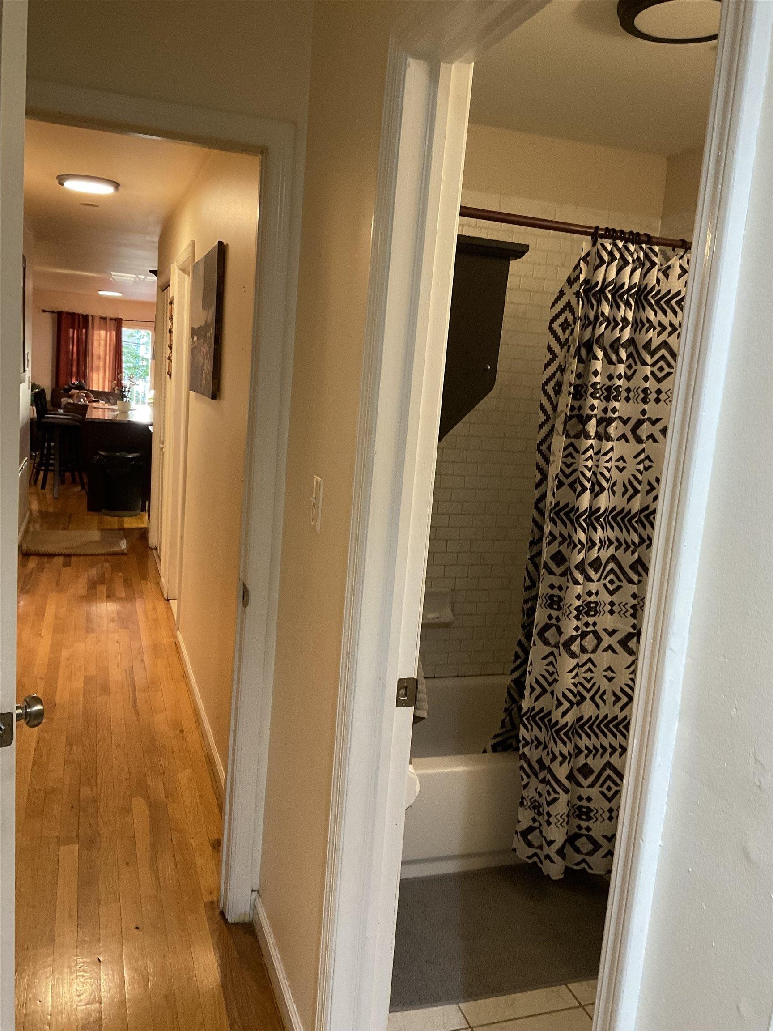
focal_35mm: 29
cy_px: 516
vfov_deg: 61.7
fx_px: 863
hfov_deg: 48.2
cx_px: 386
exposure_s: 1/60
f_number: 1.8
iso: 250
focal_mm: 3
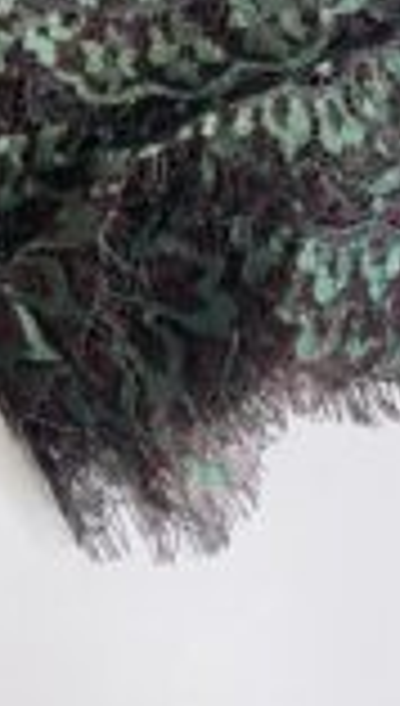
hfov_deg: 15.9
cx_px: -135
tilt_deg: -78.3
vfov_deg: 25.6
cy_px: -184
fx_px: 1350
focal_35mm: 72
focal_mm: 5.1
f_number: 1.6
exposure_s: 1/121
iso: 50
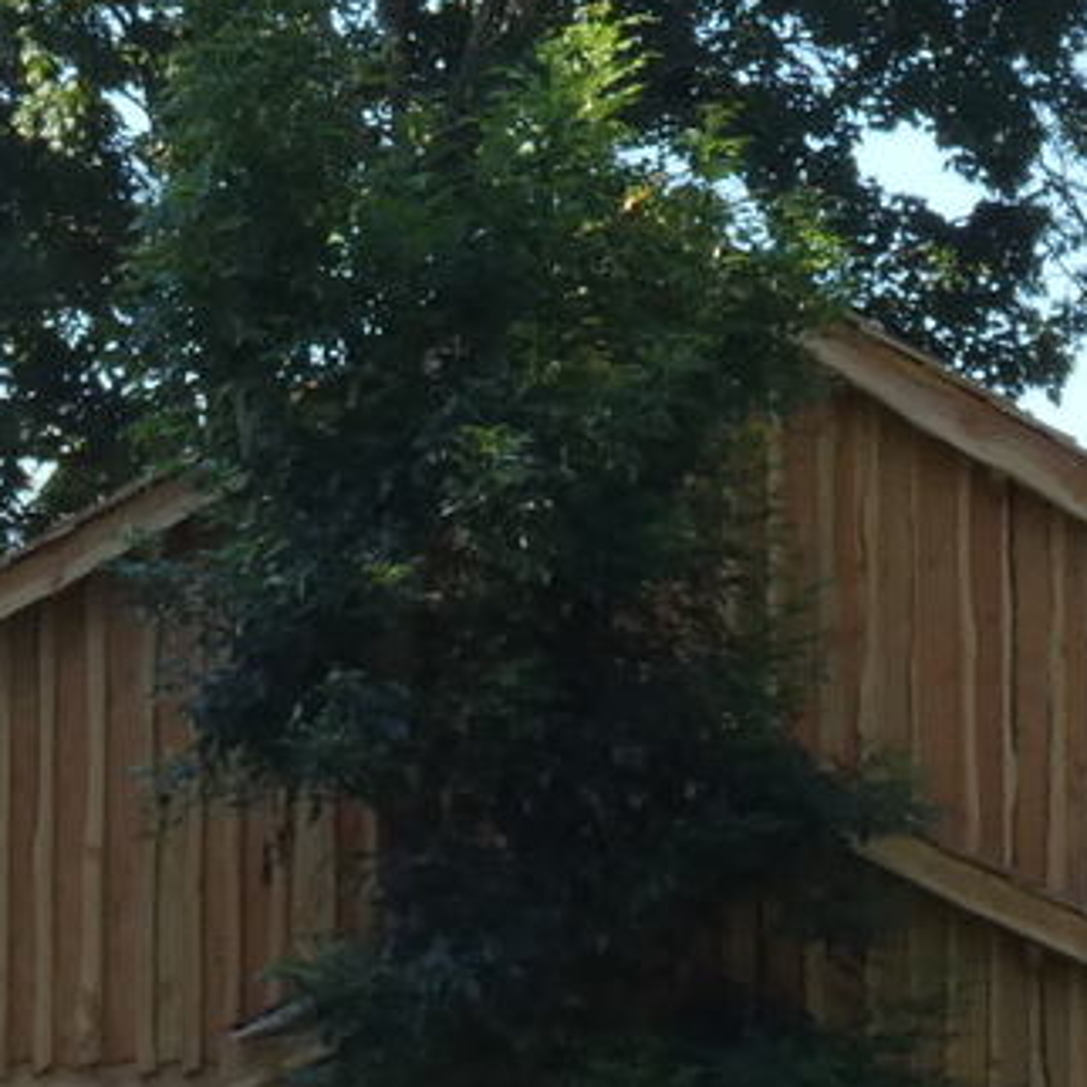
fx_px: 6040
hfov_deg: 10.1
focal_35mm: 170
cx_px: -250
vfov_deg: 10.3
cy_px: 273
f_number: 5.6
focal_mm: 5.5
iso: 80
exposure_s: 1/125
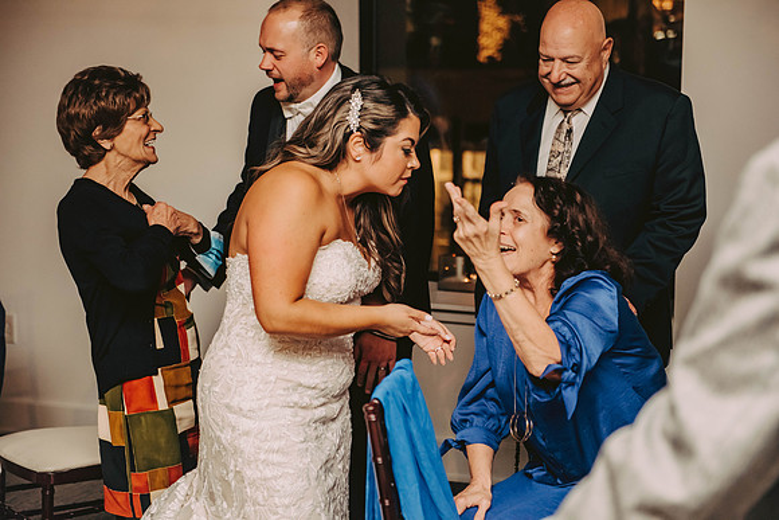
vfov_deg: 19.5
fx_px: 1515
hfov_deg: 28.8
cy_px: 260
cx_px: 390
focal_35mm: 70
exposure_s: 1/200
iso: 2000
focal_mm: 70
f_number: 3.2
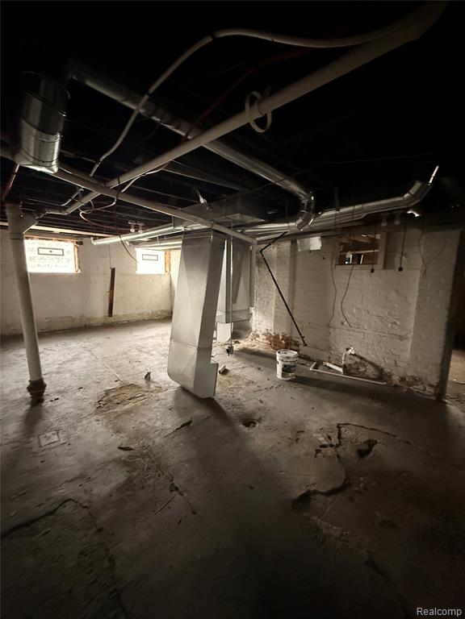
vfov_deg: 102.1
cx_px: 232
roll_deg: -0.9
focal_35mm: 14
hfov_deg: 85.7
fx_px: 251
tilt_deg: -8.6
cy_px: 310
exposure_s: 1/40
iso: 1600
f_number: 2.2
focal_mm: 2.22
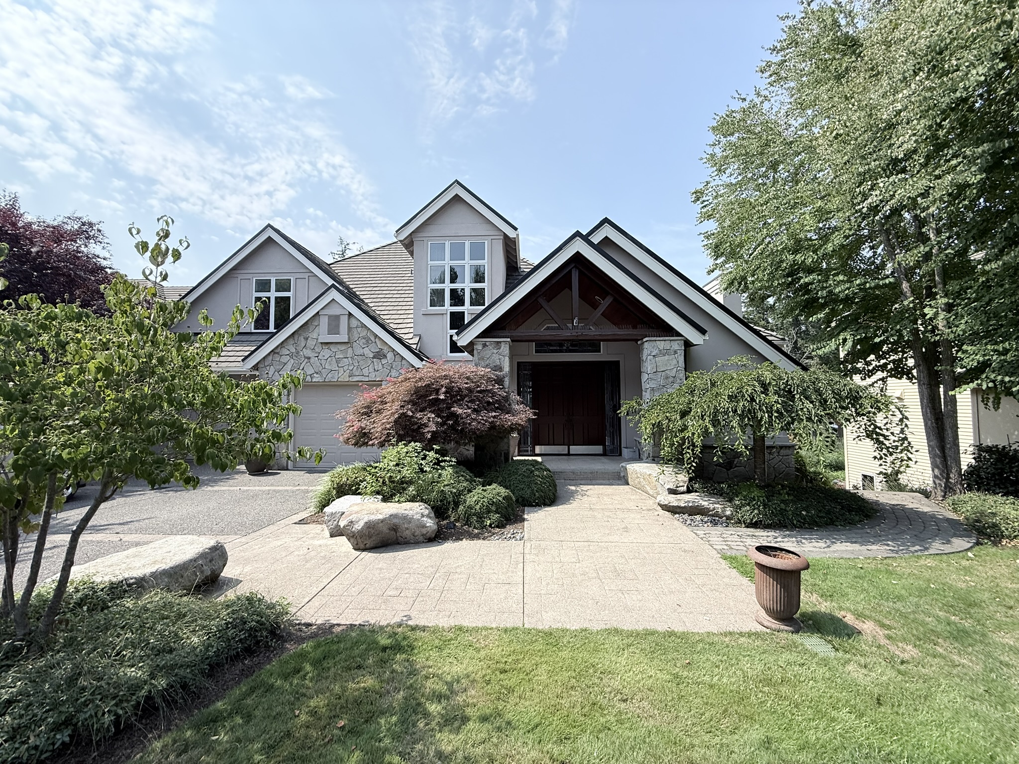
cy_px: 382
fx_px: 412
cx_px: 510
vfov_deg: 85.7
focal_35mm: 14
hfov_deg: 102.1
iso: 64
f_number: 2.2
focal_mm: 2.22
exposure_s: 1/1285
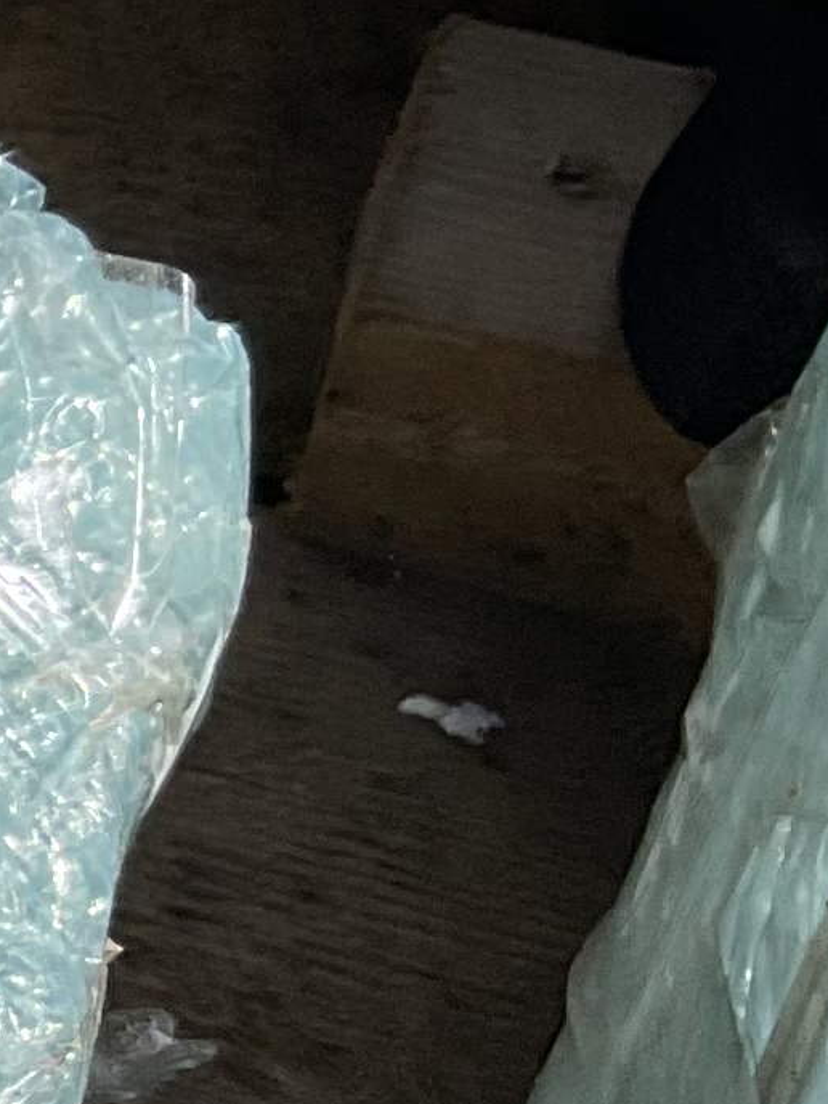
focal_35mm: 170
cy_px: 1154
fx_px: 5422
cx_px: -1828
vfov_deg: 11.5
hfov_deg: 7.5
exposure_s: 1/1984
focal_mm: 3
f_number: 1.8
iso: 16
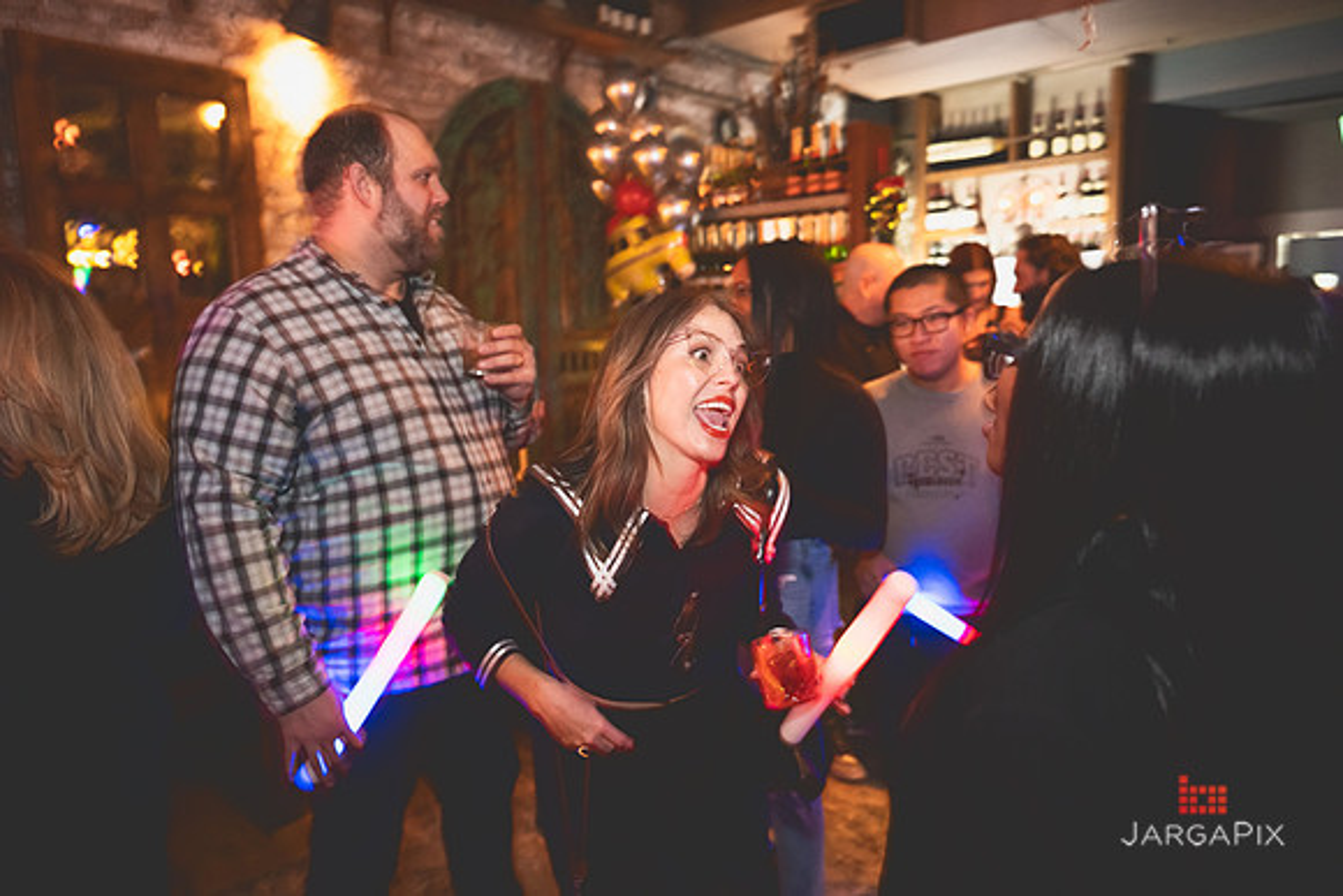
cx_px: 671
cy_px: 448
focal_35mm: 24
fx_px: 899
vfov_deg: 53.0
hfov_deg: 73.5
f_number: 2.8
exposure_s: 1/25
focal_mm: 24
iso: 3200
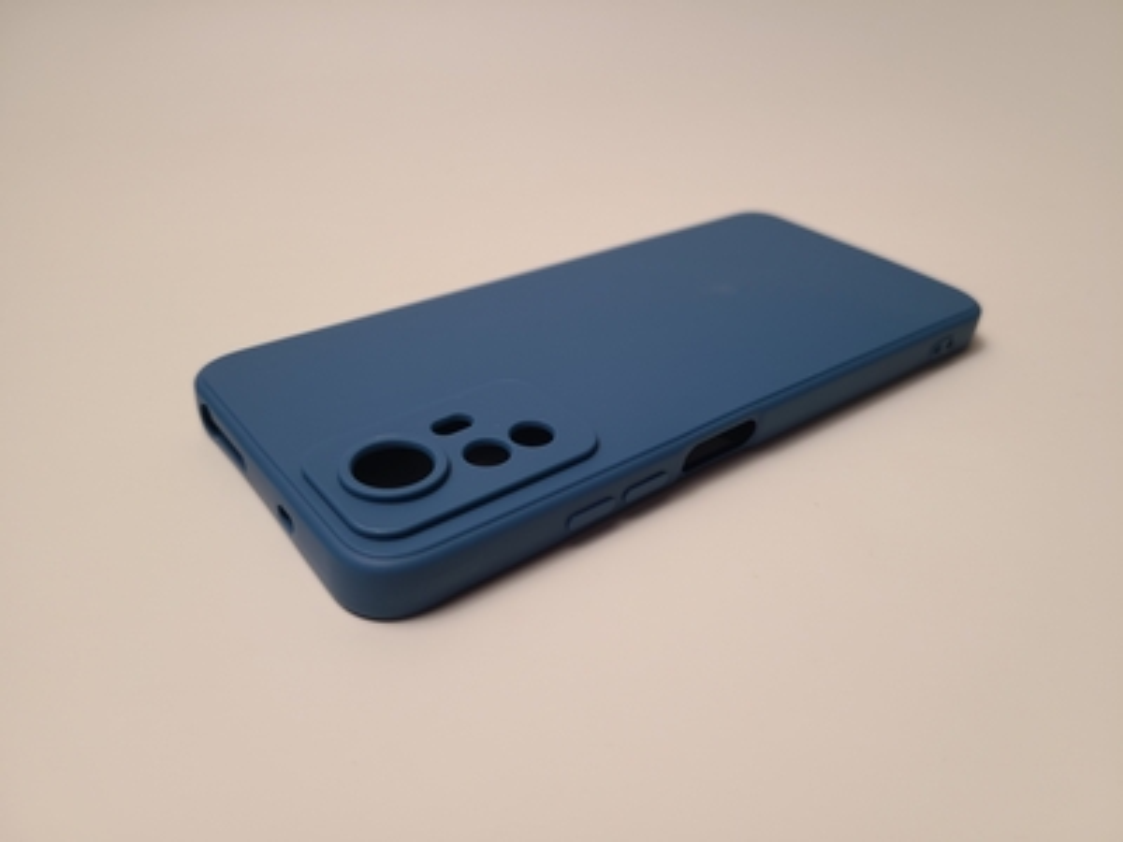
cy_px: 421
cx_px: 562
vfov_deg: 53.1
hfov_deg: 67.3
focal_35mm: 26
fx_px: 843
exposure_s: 1/50
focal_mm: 5.4
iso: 50
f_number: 1.8
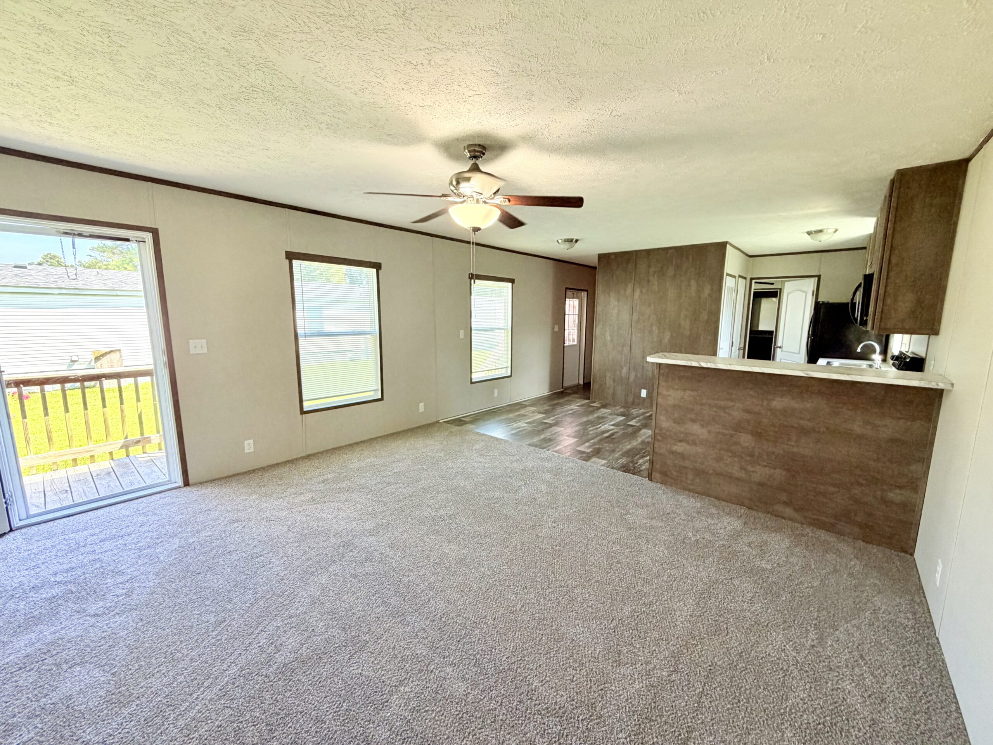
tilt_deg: -8.0
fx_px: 402
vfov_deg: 85.7
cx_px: 496
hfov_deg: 102.1
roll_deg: -0.1
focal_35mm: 14
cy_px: 372
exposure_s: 1/120
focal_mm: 2.22
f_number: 2.2
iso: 200
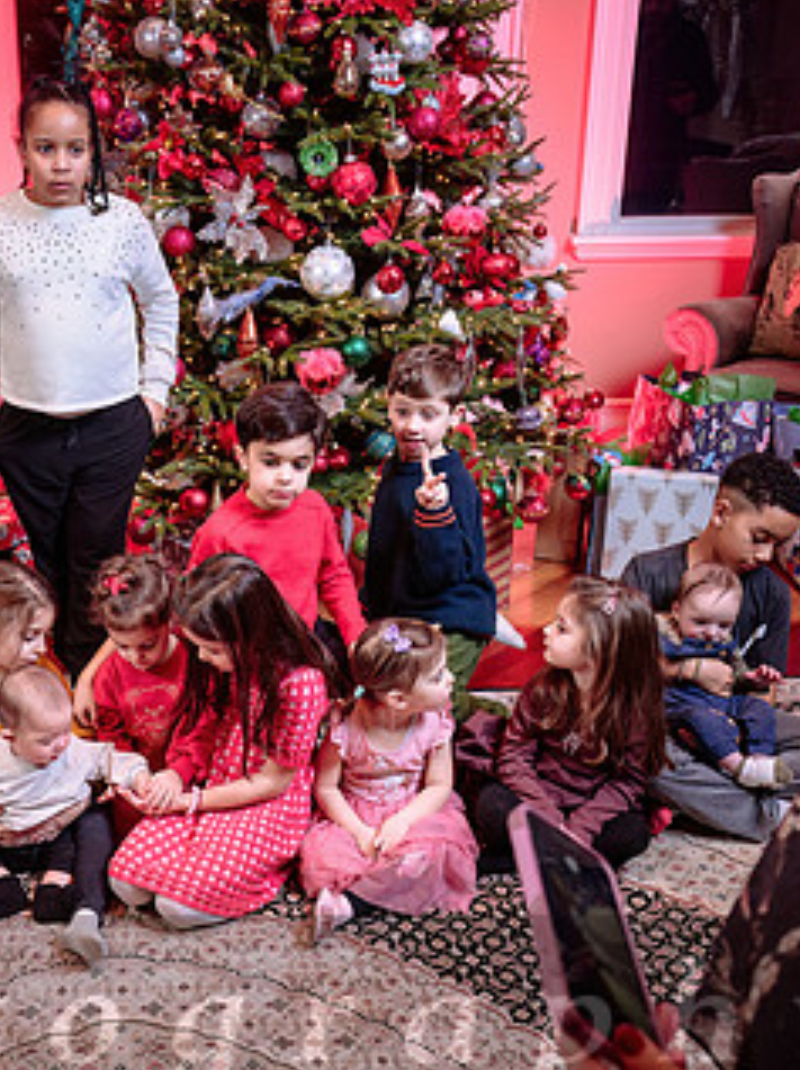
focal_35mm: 45
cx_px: 224
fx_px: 1389
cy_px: 593
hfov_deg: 31.7
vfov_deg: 42.1
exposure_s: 1/60
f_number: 4.5
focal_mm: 24
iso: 200
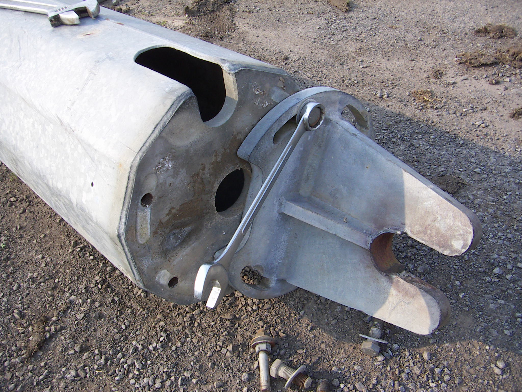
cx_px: 261
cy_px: 196
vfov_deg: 39.7
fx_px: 543
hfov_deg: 51.4
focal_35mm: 36
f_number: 2.8
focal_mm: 4.7
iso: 50
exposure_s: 1/500
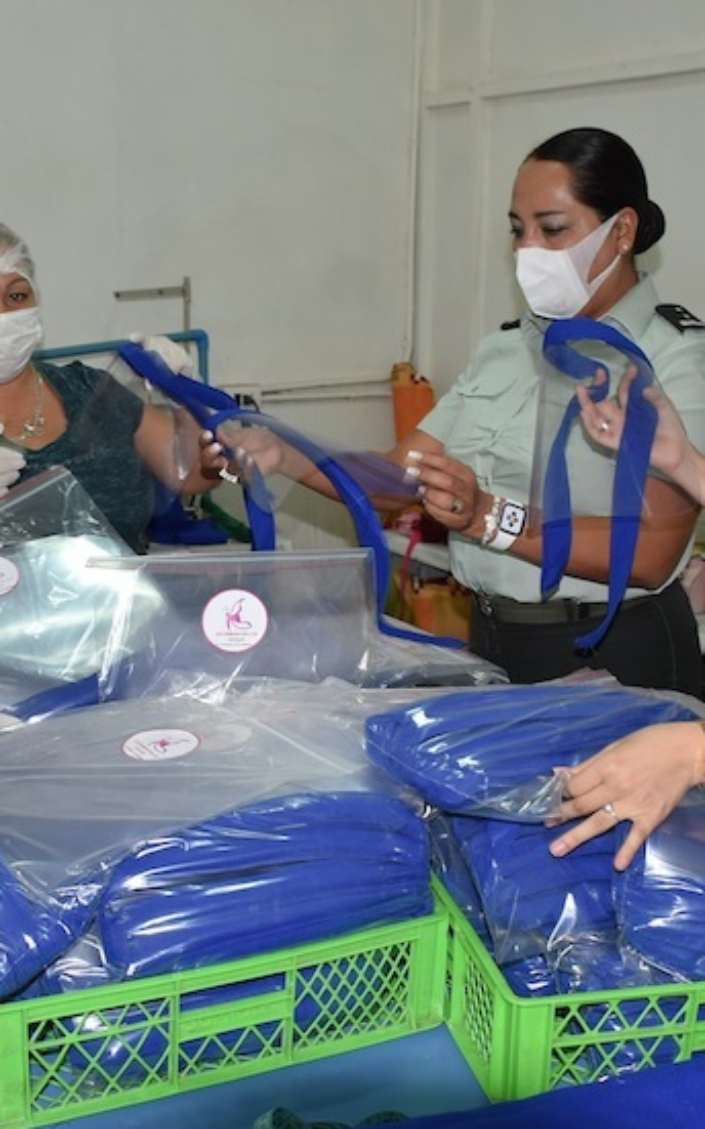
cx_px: 365
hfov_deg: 28.6
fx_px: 1384
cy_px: 613
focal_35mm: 45
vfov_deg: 44.3
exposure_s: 1/60
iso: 400
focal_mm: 18
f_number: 3.5
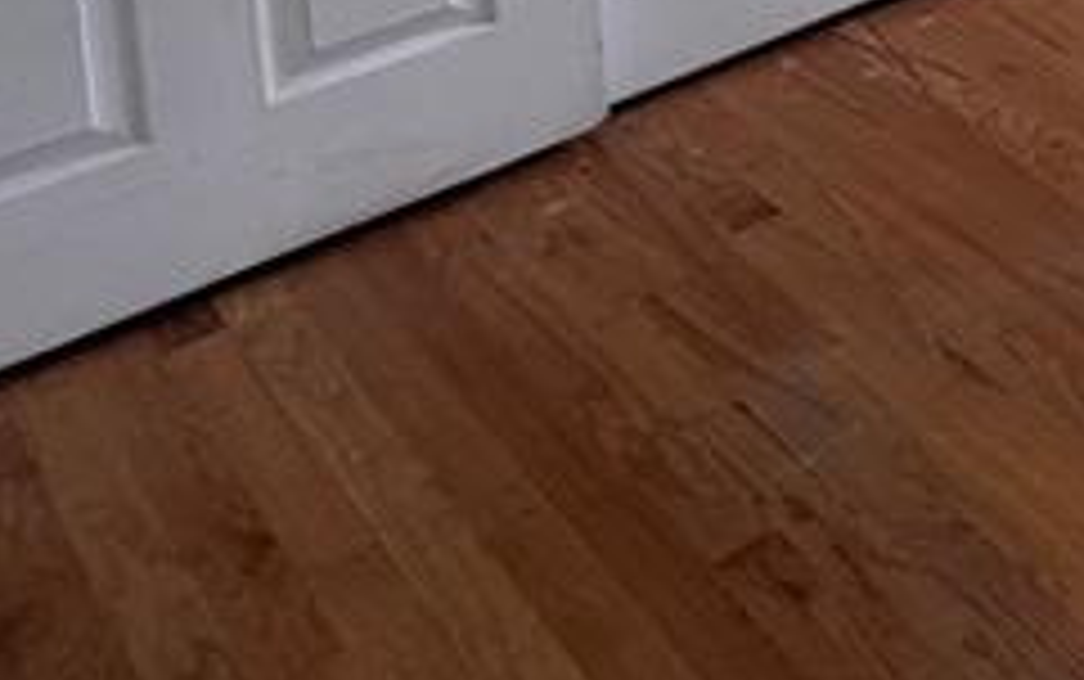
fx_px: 1862
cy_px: -752
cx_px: 1898
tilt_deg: -5.0
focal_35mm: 63
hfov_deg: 21.9
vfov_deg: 15.6
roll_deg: +0.6
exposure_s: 1/121
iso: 100
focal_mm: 2.22
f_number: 2.2
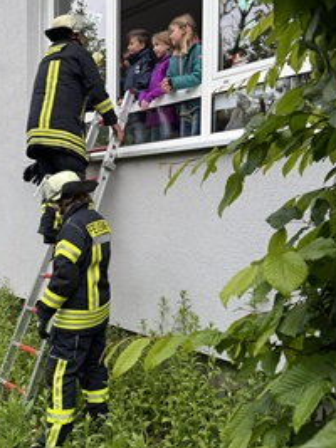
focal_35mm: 36
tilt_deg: -1.2
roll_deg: -0.1
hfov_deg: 39.4
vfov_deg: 51.4
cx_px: 126
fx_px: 466
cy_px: 223
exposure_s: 1/822
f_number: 1.78
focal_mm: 6.76
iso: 80
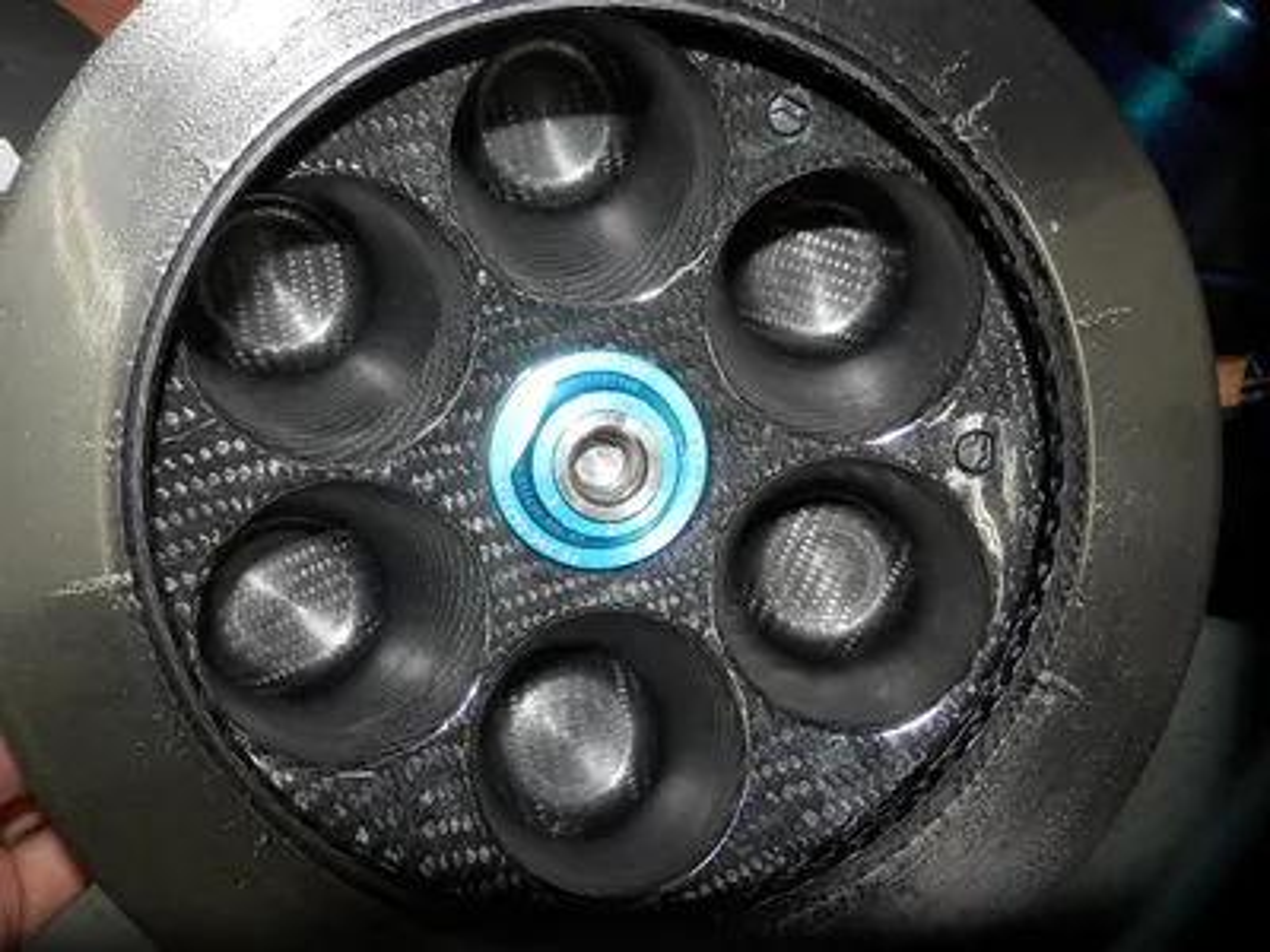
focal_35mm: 25
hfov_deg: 69.4
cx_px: 635
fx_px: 917
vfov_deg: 54.9
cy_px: 476
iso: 100
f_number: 3
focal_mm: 4.5
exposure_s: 1/30
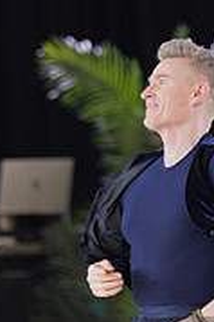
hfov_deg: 2.8
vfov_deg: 4.2
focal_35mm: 486
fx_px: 4342
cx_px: 278
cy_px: 378
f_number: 2
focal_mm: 100
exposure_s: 1/500
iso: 800
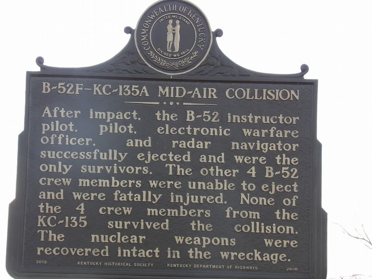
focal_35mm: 121
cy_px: 140
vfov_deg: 12.2
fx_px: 1300
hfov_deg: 16.3
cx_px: 186
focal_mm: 21.7
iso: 100
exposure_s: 1/114
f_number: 4.2
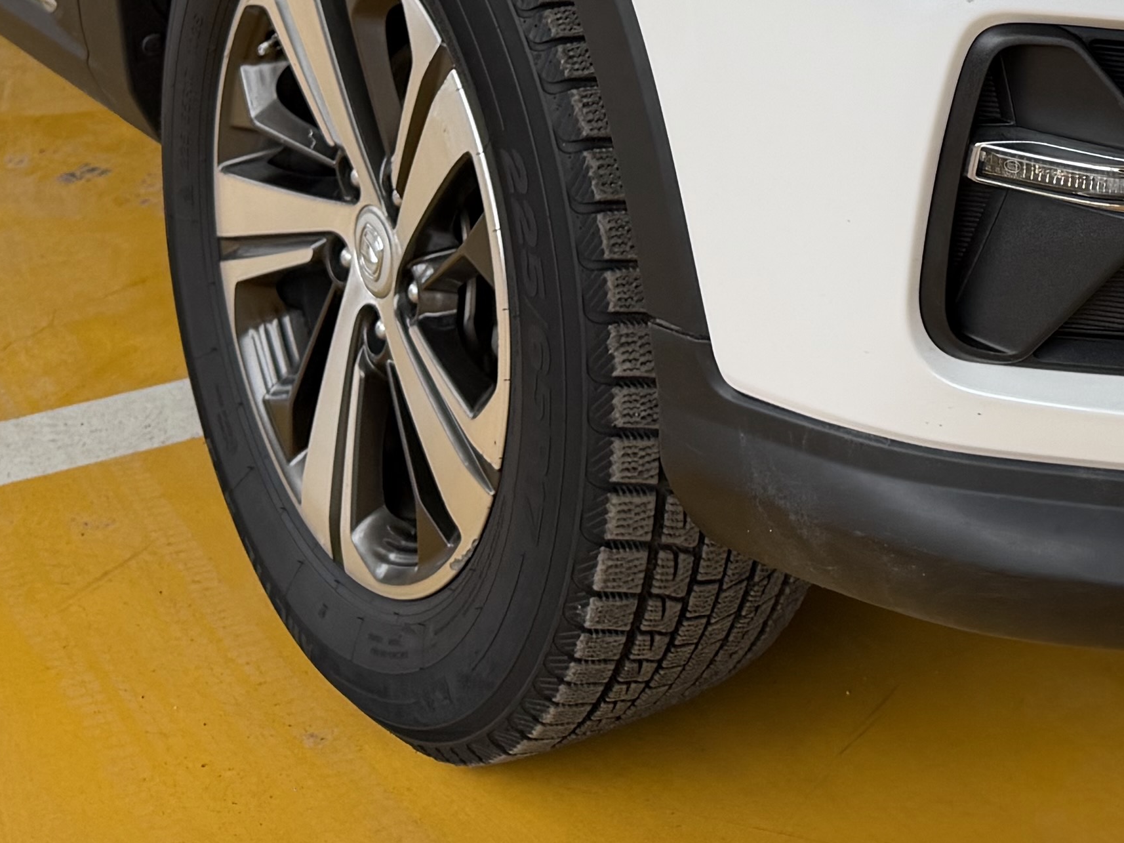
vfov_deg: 16.9
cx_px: 1005
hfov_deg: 23.8
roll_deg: -0.2
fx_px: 2597
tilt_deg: -7.6
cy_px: -374
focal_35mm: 80
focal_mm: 6.76
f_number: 1.78
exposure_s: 1/121
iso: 64
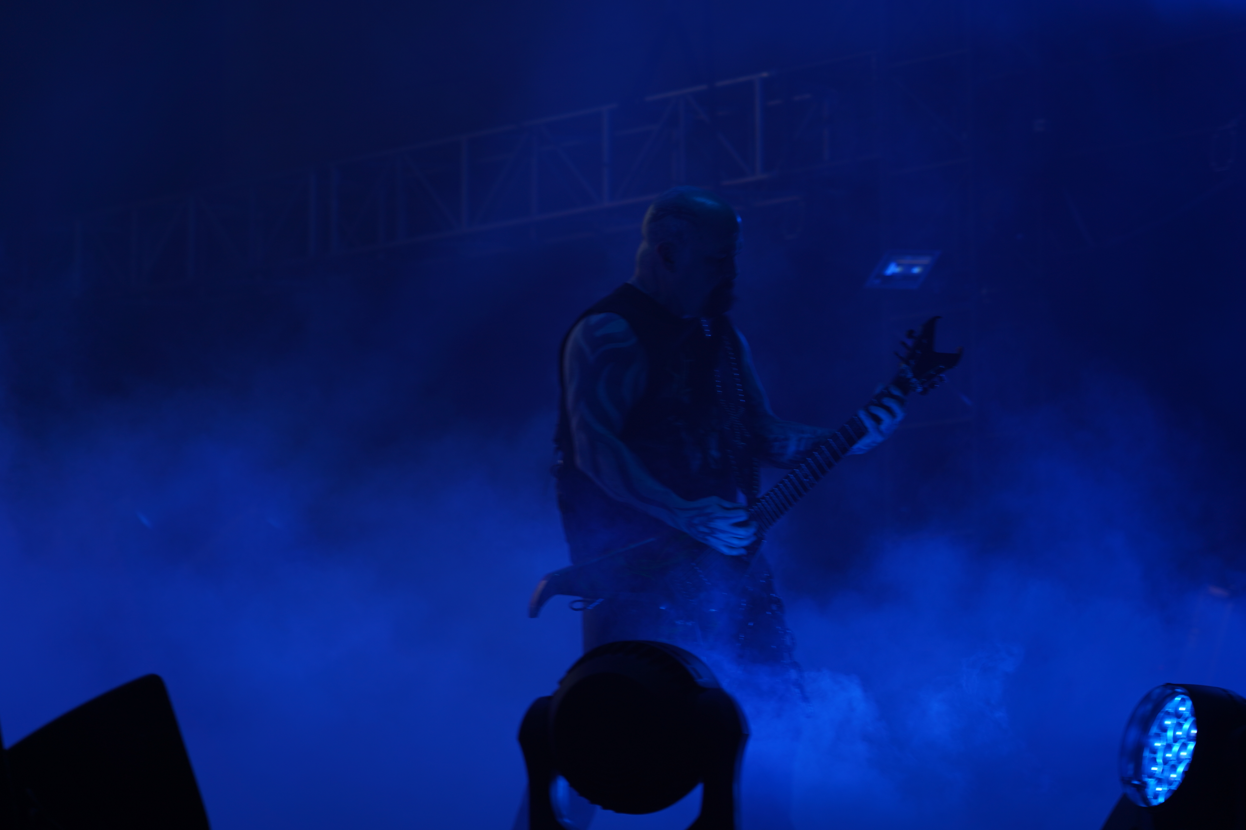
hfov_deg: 19.5
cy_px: 415
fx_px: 3634
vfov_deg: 13.0
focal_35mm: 105
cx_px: 623
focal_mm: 105
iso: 100
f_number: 4
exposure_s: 1/125
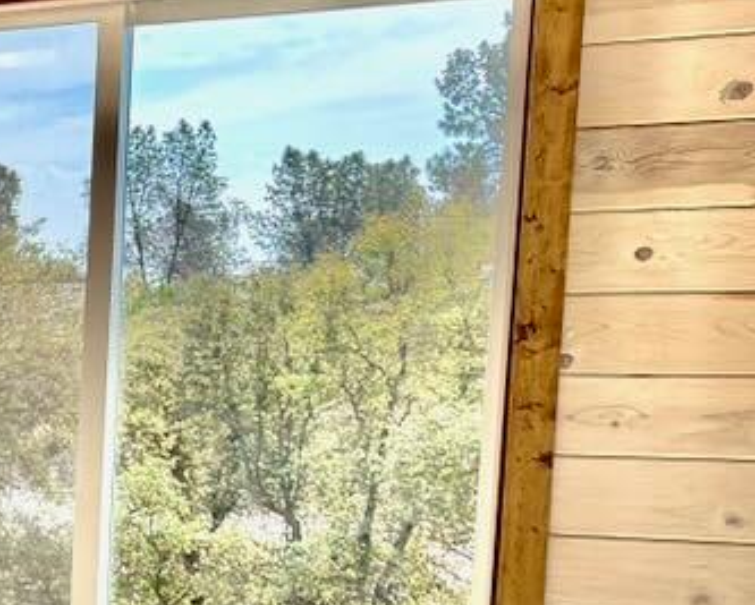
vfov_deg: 16.8
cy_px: 578
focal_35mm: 90
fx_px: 2013
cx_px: -653
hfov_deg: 17.0
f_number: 1.78
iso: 100
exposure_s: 1/1314
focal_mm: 6.76
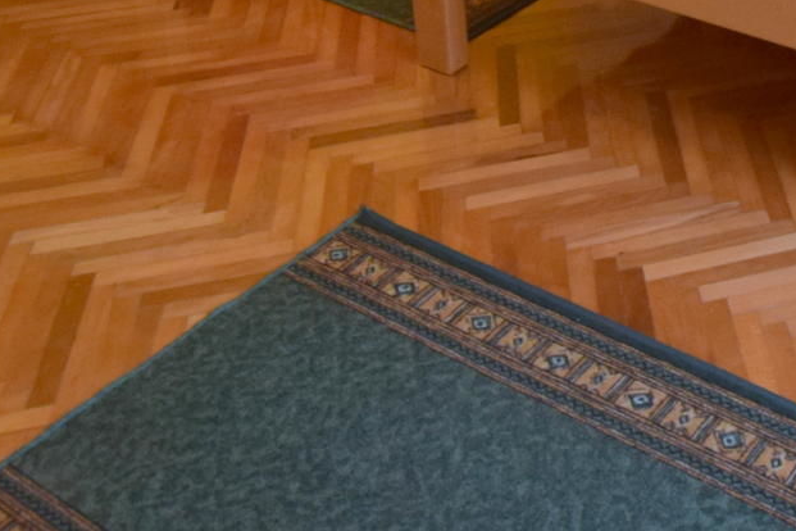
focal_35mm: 58
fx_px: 1282
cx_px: 891
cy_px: -444
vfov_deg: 18.1
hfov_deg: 30.6
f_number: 5.6
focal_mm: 10
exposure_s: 1/125
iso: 400
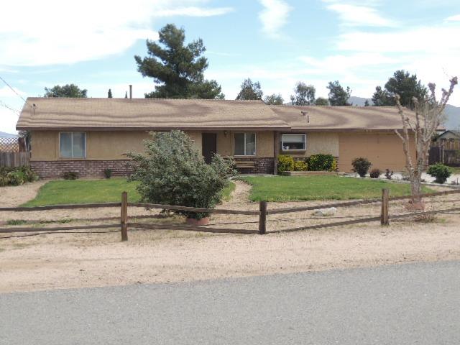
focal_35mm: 43
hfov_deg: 43.9
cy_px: 172
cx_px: 230
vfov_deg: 33.6
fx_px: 571
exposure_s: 1/500
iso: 100
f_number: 3.4
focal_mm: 7.6
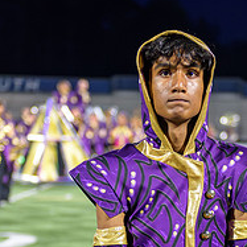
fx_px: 1195
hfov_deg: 11.8
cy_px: 204
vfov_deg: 11.8
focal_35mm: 148
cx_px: 149
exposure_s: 1/400
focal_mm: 56
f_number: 2.8
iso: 2800
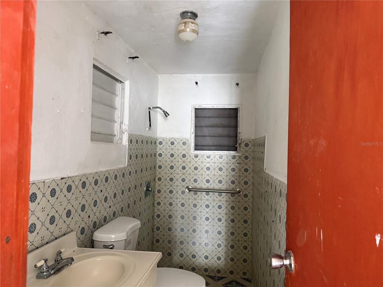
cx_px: 192
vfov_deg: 56.8
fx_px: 266
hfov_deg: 71.6
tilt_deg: +1.2
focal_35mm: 24
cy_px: 144
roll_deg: -1.3
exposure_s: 1/60
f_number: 1.78
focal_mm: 6.76
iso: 640
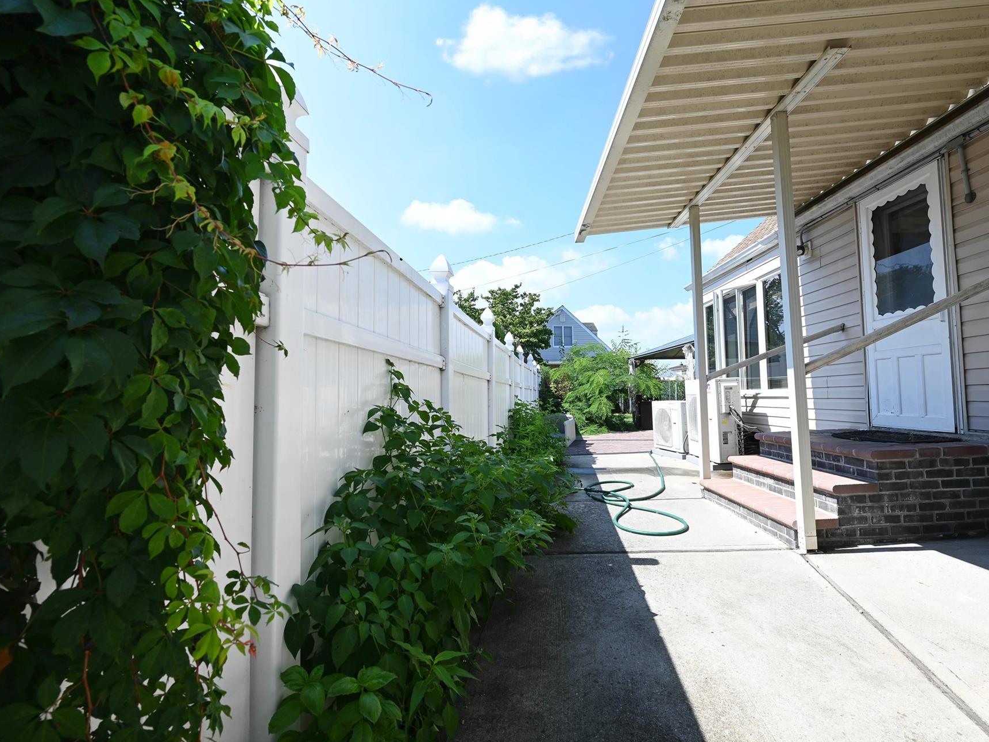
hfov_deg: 94.4
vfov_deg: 78.1
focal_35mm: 16
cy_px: 372
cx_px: 520
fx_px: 457
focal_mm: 14
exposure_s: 1/100
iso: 100
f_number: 10
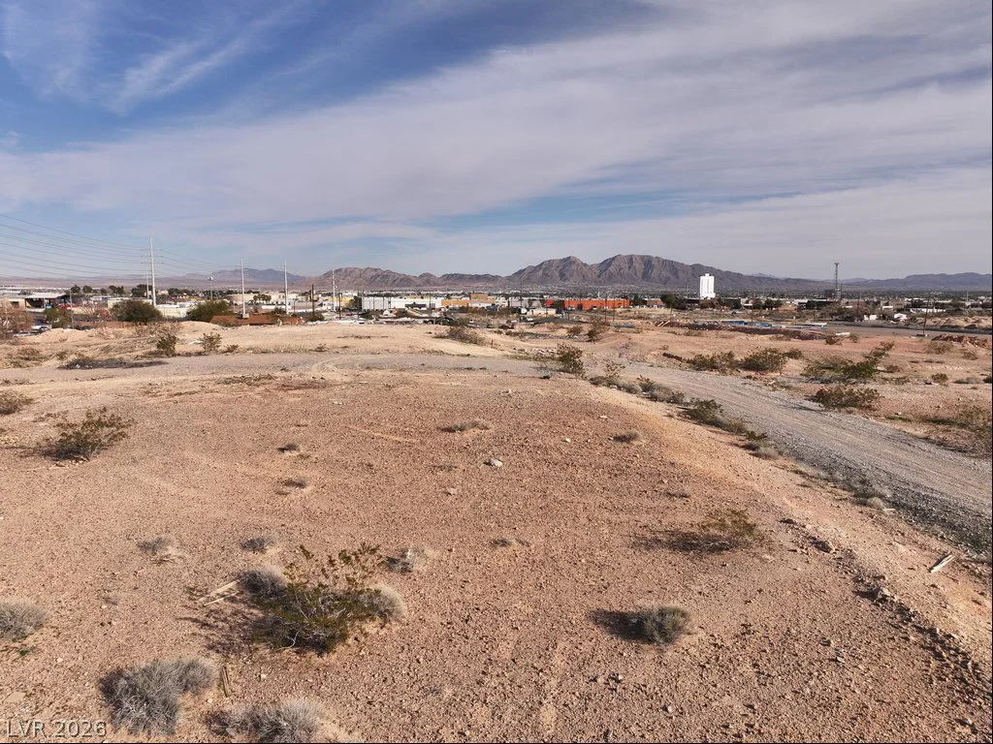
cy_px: 372
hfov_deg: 71.6
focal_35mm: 24
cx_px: 496
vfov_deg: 56.8
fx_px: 688
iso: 100
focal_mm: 12.29
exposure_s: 1/2500
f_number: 2.8
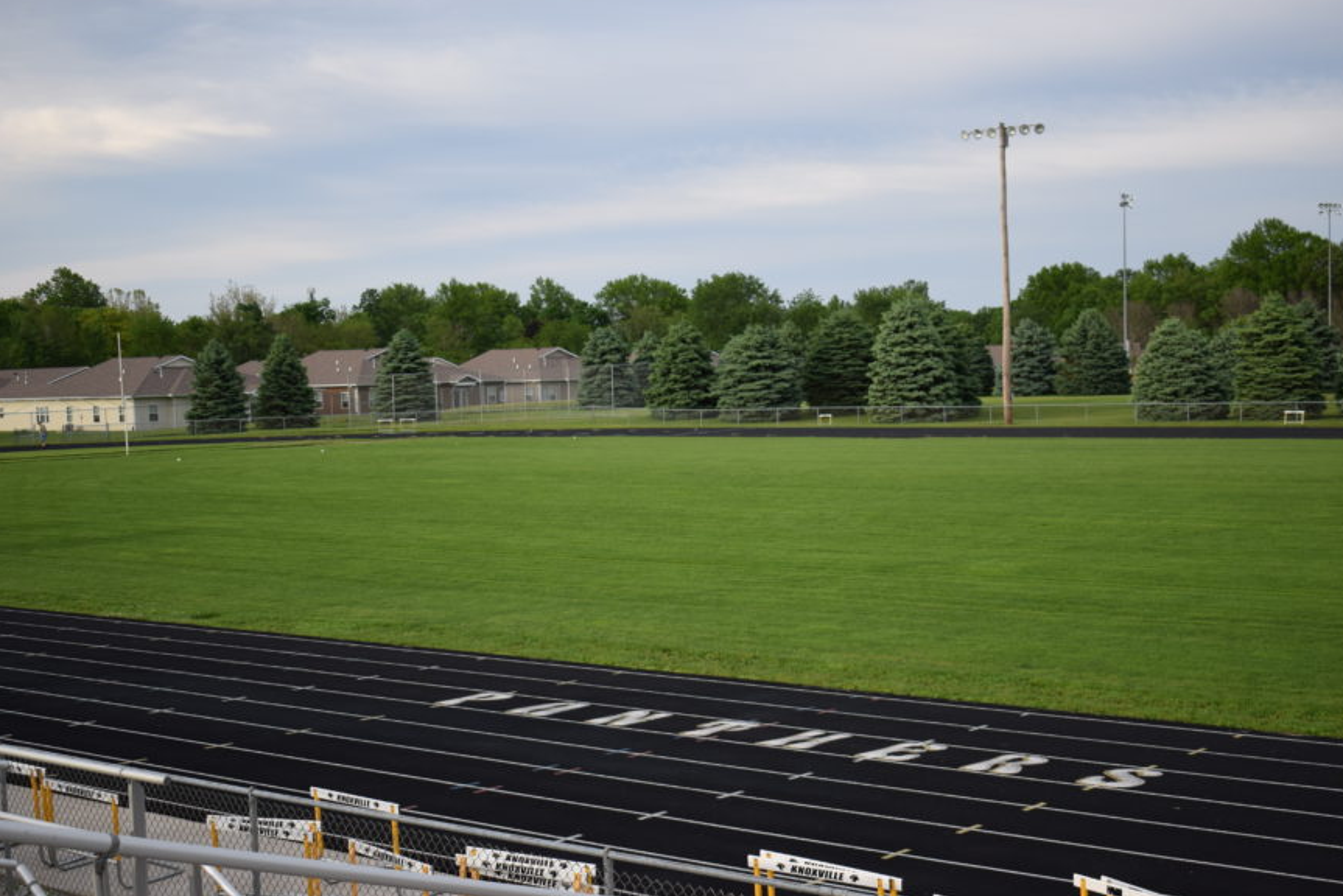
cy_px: 520
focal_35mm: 52
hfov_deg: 38.5
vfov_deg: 26.2
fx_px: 1925
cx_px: 694
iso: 400
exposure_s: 1/1000
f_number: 4.2
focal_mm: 29
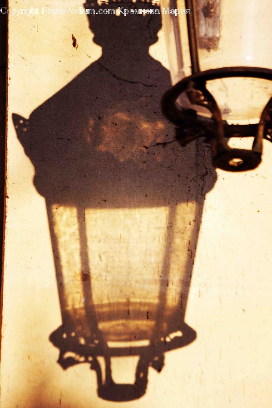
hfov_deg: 3.4
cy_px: 204
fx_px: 4538
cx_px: 136
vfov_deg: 5.2
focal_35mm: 400
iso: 125
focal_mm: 400
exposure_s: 1/640
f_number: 5.6
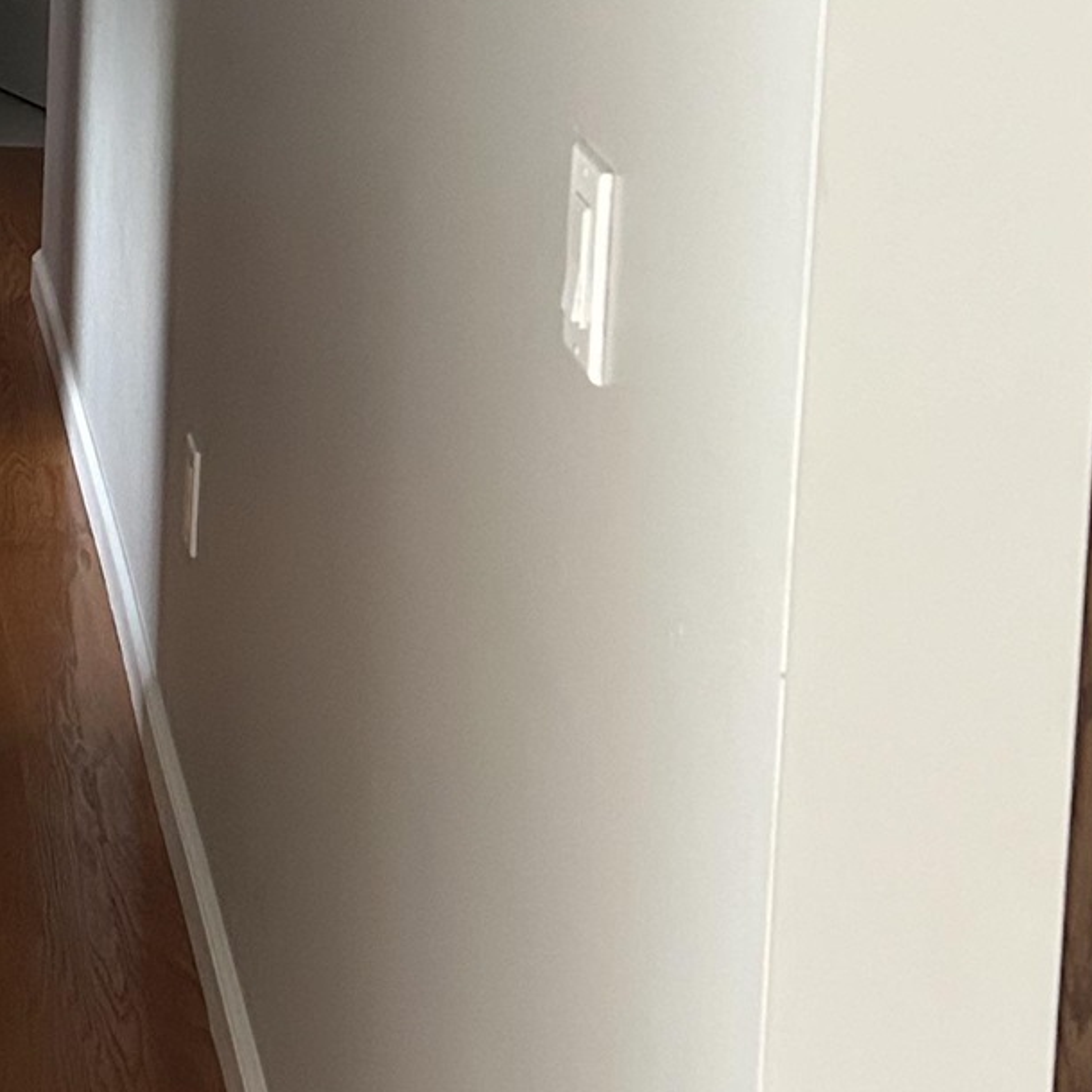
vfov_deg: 18.7
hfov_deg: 18.7
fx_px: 3105
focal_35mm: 87
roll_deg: -1.3
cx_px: -260
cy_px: -271
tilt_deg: -5.2
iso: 500
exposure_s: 1/40
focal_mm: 5.7
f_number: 1.5
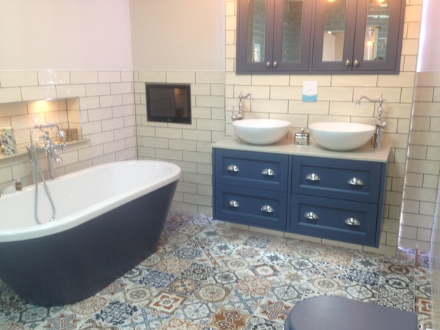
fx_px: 419
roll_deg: +0.2
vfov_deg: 42.9
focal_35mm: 33
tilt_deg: -14.4
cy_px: 165
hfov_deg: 55.4
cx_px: 220
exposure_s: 1/20
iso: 64
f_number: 2.4
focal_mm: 4.12
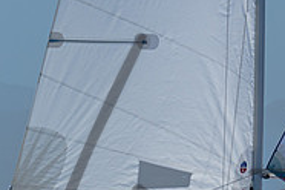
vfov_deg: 1.4
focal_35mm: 956
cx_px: 189
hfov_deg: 2.2
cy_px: 243
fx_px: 7568
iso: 200
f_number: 5.3
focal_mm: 180
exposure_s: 1/2000
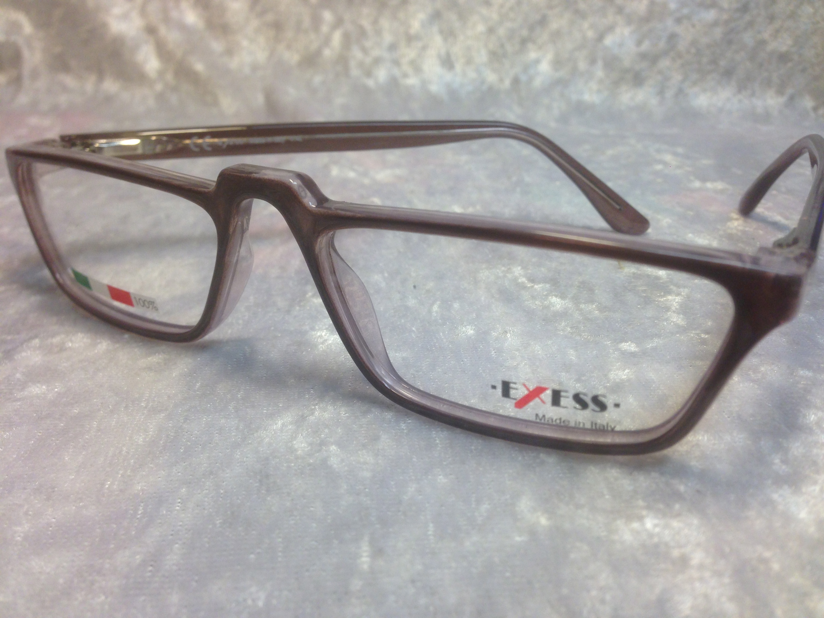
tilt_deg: -22.6
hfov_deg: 55.4
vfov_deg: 42.9
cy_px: 309
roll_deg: -2.0
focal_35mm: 33
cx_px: 412
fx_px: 786
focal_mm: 4.12
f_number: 2.4
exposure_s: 1/100
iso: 64
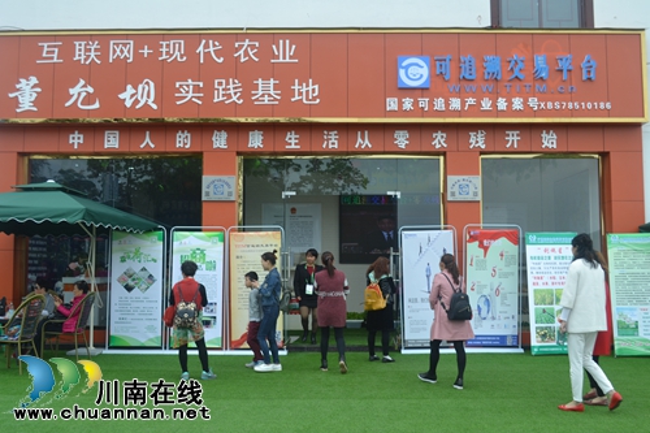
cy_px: 216
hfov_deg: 53.1
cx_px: 325
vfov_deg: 36.8
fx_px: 650
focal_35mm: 36
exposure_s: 1/160
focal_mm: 24
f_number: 6.3
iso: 100
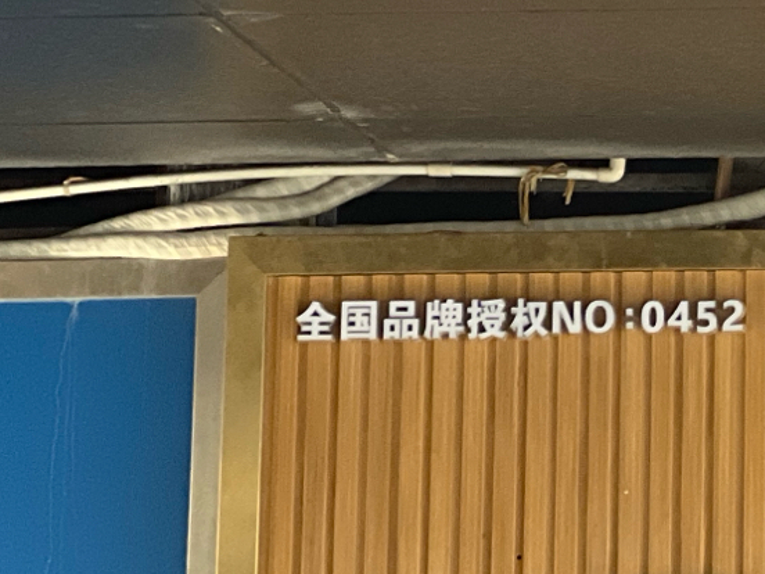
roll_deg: +0.7
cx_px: 1368
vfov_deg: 5.3
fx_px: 6166
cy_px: -72
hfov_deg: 6.9
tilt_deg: +9.6
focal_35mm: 279
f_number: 2.8
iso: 250
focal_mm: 9
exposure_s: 1/60
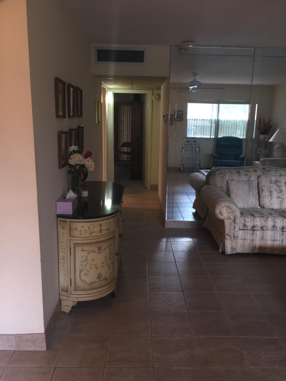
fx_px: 319
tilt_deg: -11.5
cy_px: 190
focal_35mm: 29
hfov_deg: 48.2
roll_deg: -1.9
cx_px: 143
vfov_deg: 61.7
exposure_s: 1/30
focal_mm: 4.15
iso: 32
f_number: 2.2
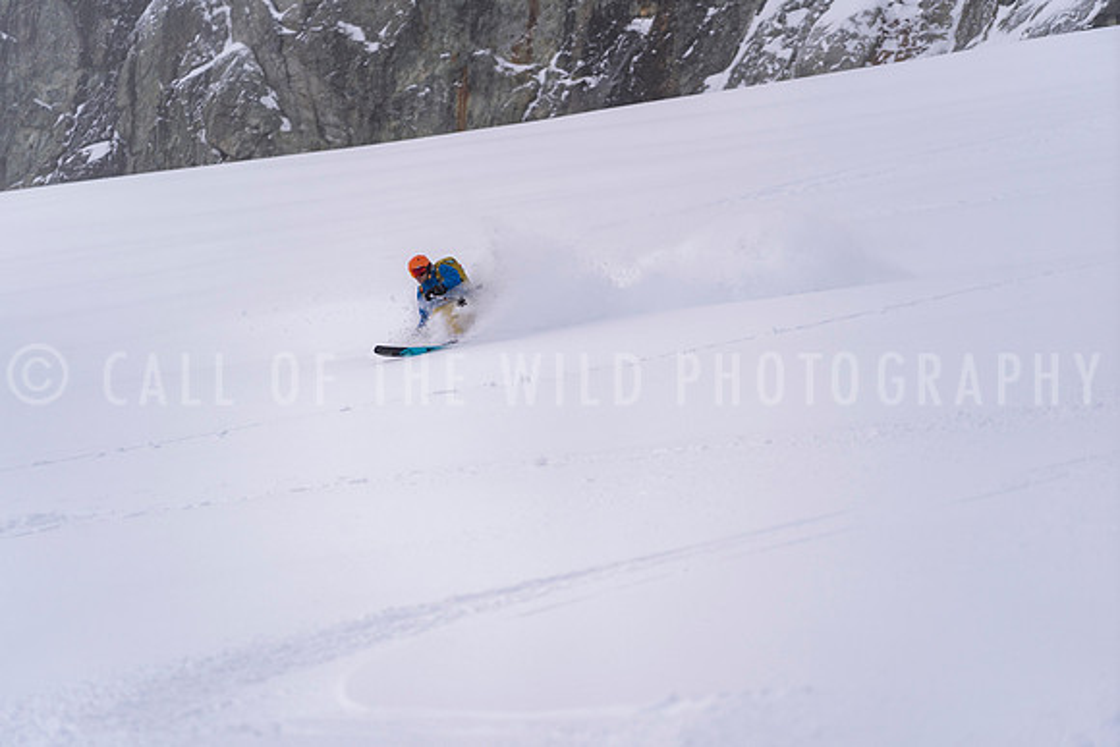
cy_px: 374
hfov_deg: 10.3
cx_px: 560
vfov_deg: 6.9
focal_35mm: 200
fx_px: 6223
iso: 100
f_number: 4
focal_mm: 200
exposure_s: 1/1000
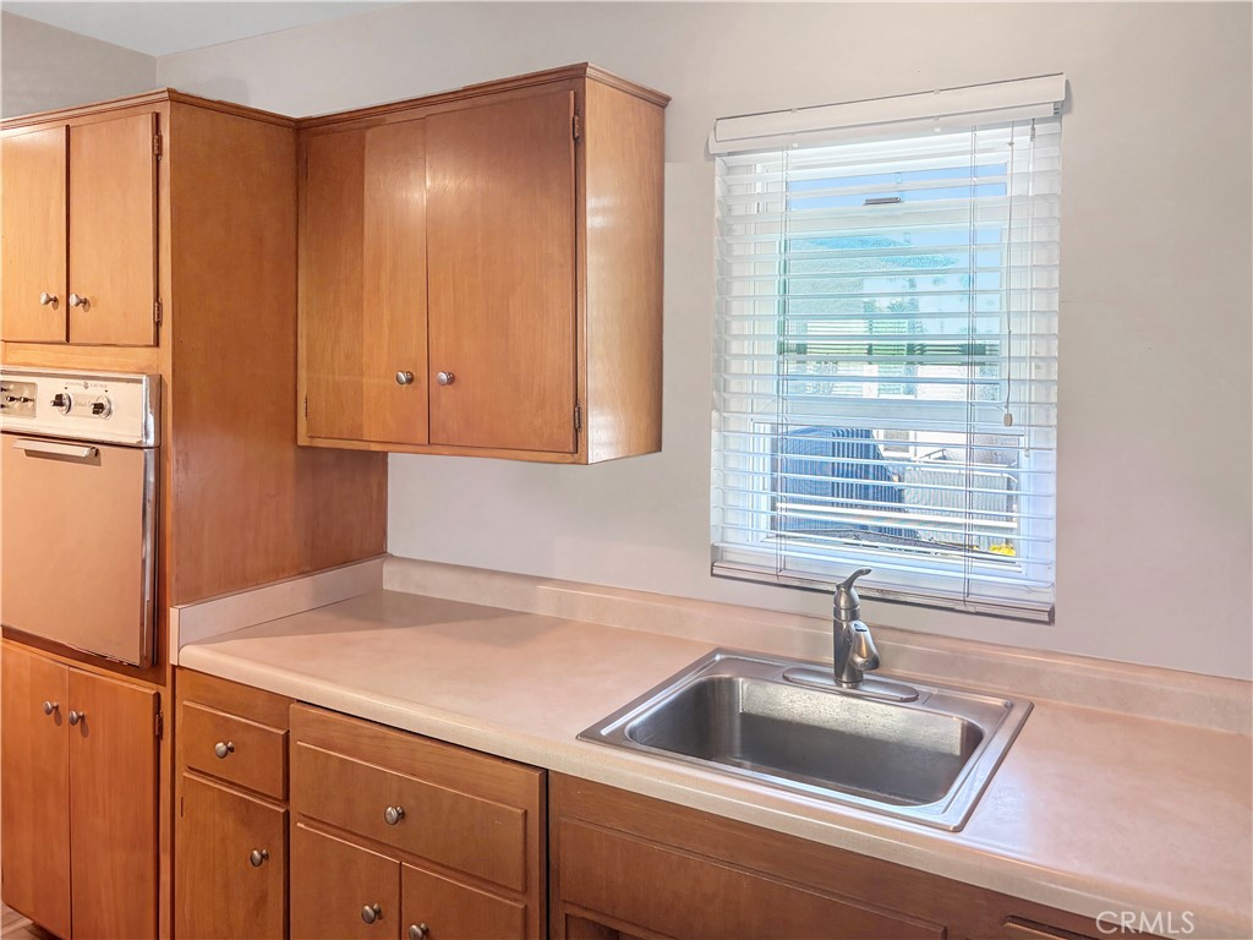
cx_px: 626
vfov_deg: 53.1
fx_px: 941
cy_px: 470
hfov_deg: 67.3
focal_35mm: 26
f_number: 1.6
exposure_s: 1/120
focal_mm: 5.96
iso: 125
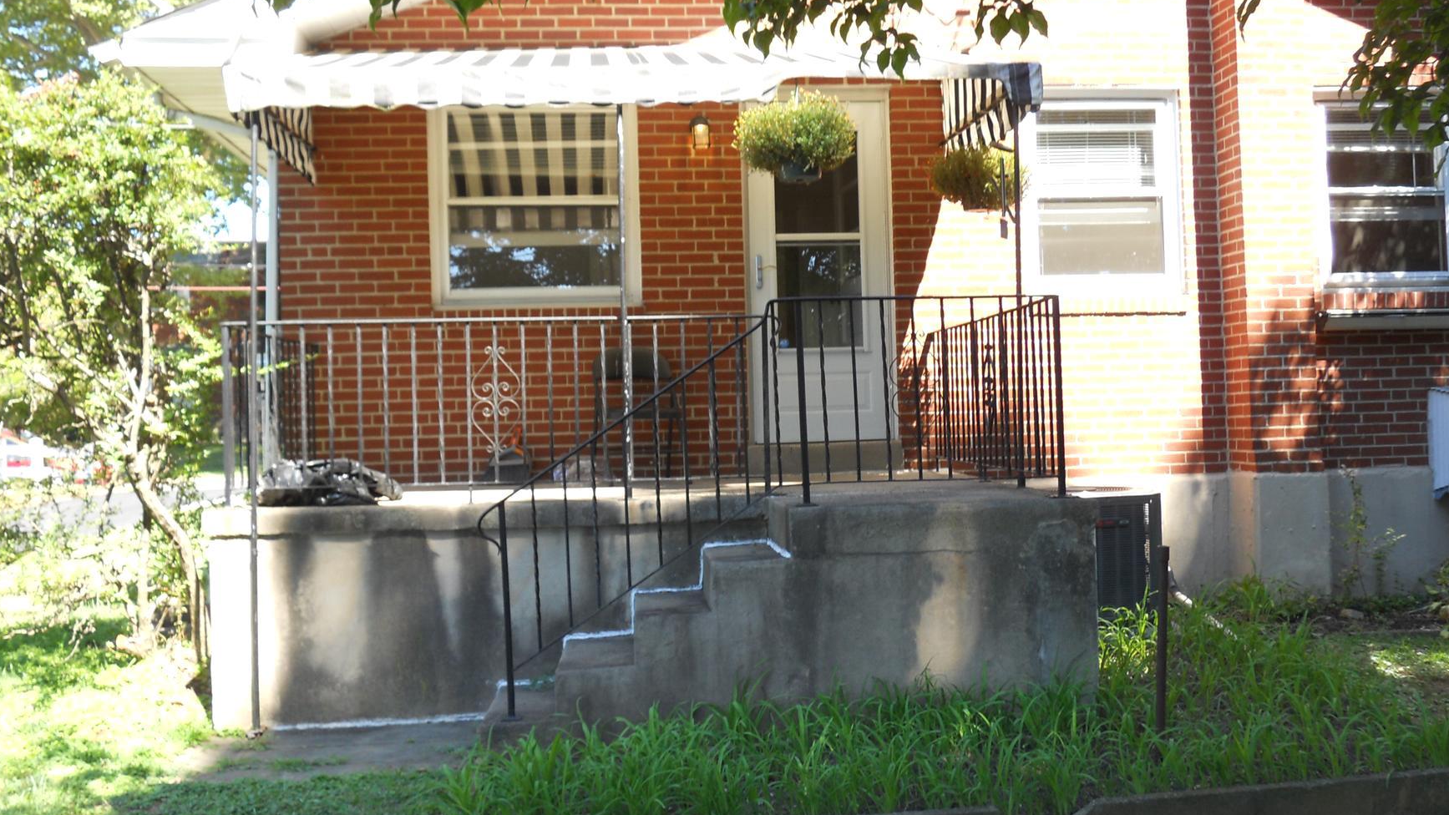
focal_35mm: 36
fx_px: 1383
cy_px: 391
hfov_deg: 55.3
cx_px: 729
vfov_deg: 32.8
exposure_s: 1/125
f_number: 2.7
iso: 80
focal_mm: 5
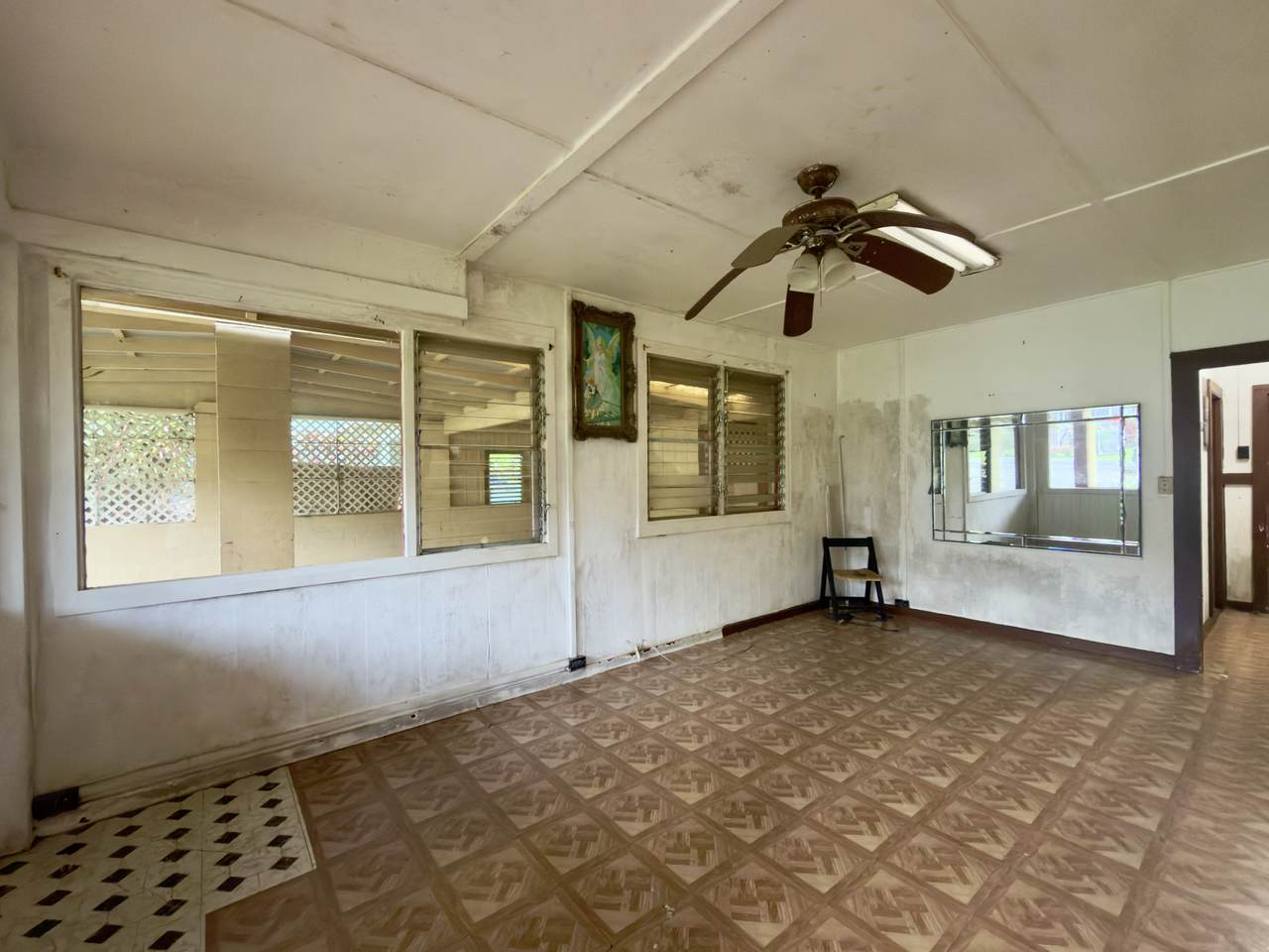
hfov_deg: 98.2
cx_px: 634
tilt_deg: -0.6
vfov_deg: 81.7
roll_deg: +1.4
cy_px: 476
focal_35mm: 15
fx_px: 550
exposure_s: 1/30
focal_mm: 2.22
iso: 250
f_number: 2.2
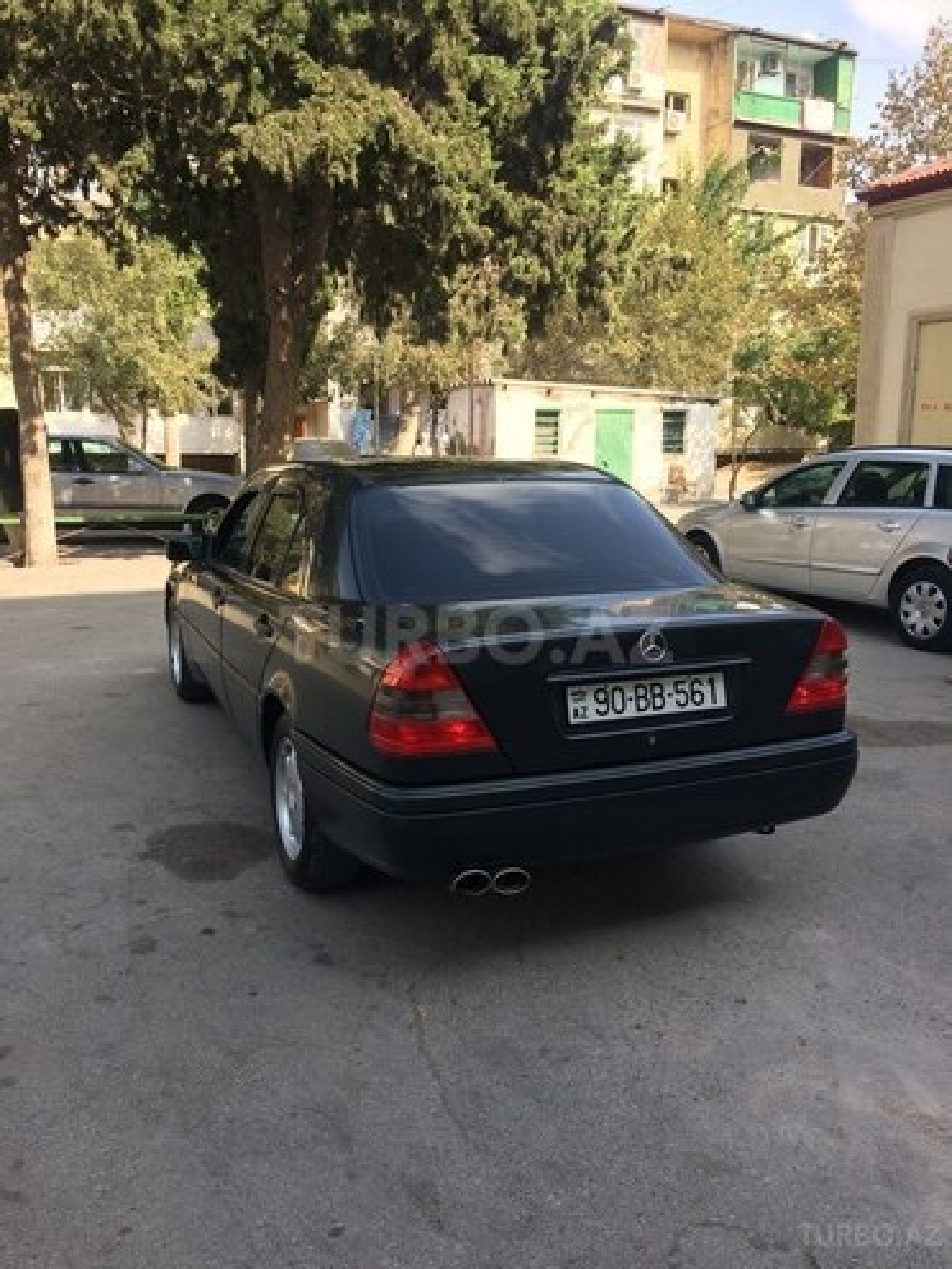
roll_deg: -0.3
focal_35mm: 29
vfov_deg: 61.7
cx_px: 476
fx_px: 1063
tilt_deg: -9.9
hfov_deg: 48.2
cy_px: 634
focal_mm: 4.15
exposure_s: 1/612
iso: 32
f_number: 2.2
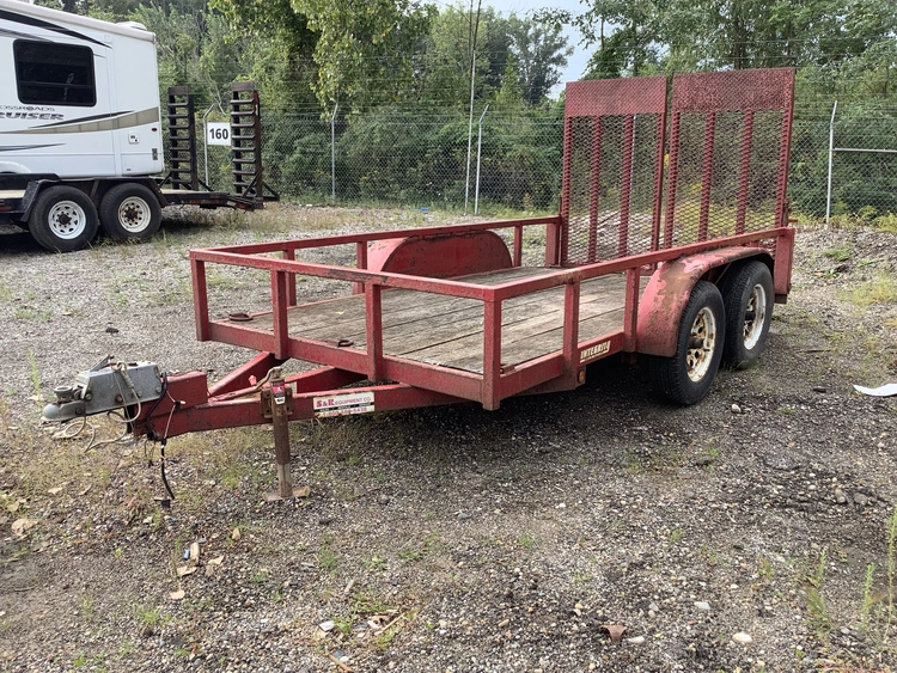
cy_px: 336
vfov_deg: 45.5
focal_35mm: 31
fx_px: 804
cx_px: 448
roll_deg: -1.5
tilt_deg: -14.4
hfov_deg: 58.3
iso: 32
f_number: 2.4
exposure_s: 1/120
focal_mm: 3.3
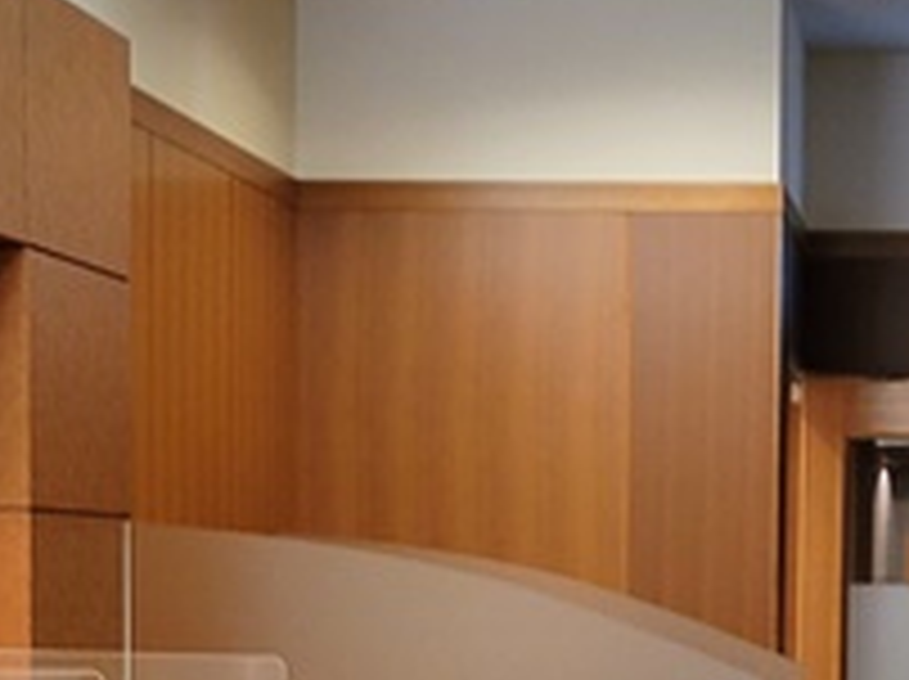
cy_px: 865
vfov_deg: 11.2
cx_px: 760
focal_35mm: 129
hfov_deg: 15.2
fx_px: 3383
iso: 200
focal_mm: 5.4
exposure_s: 1/60
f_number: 1.8
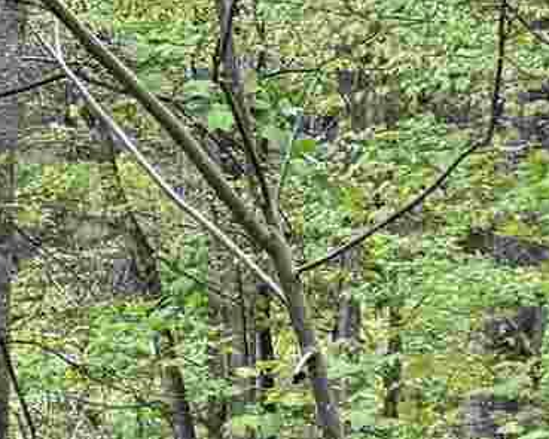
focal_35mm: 195
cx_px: -744
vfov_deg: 7.9
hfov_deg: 9.0
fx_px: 3168
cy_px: 378
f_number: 1.78
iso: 100
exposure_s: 1/240
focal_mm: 6.76
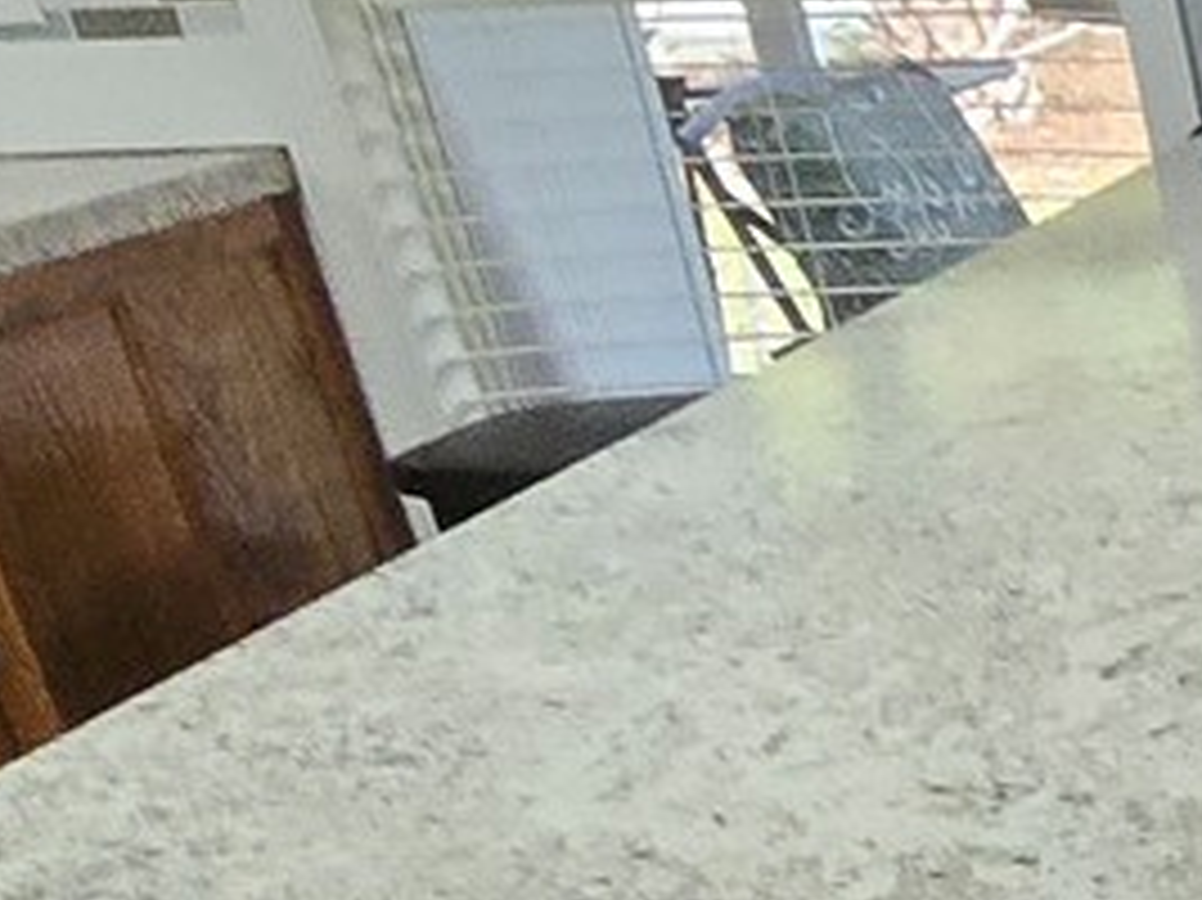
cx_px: 2557
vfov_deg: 17.7
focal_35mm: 78
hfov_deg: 16.8
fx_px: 2707
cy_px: 1161
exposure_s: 1/60
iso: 250
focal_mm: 2.2
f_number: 2.2
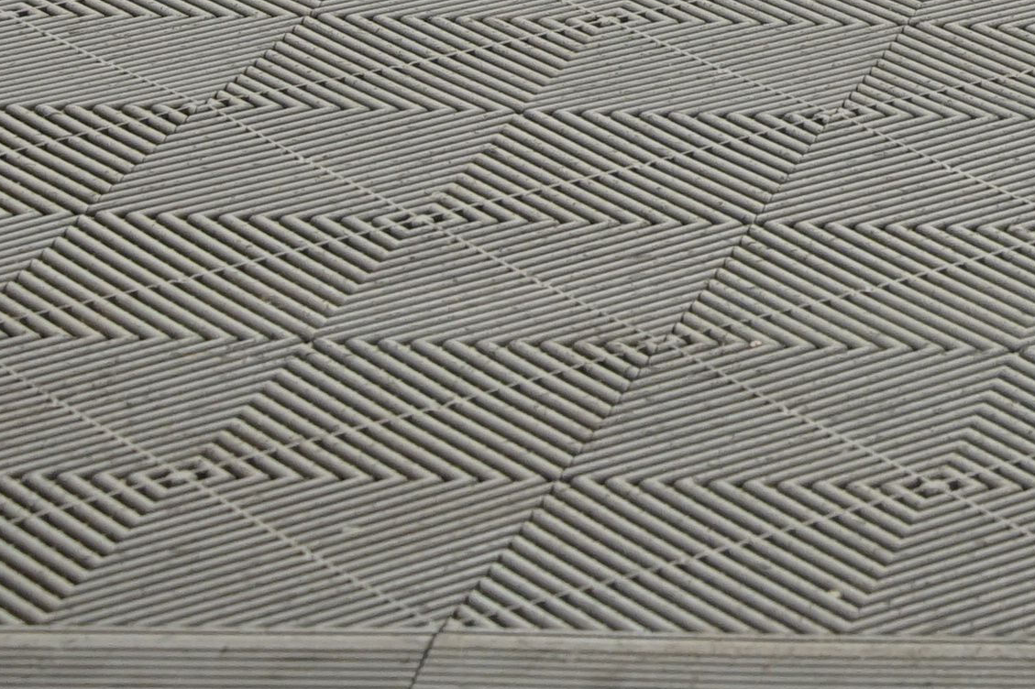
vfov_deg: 6.4
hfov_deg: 9.5
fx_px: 5805
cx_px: 2097
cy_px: -1096
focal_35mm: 202
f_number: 5.6
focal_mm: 38
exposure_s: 1/15
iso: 500
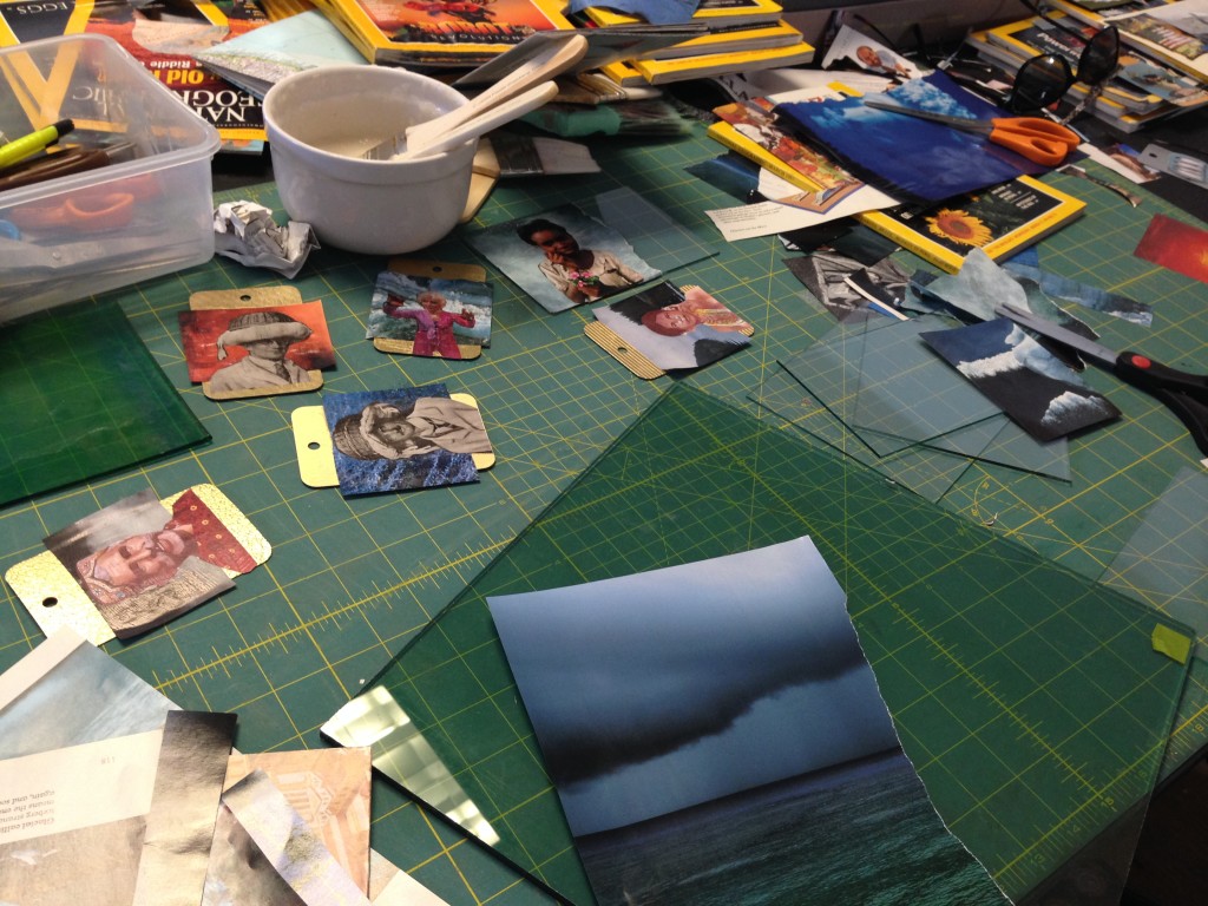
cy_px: 453
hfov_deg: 55.4
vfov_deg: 42.9
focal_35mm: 33
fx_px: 1152
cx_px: 604
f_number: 2.4
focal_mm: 4.12
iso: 125
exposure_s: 1/20
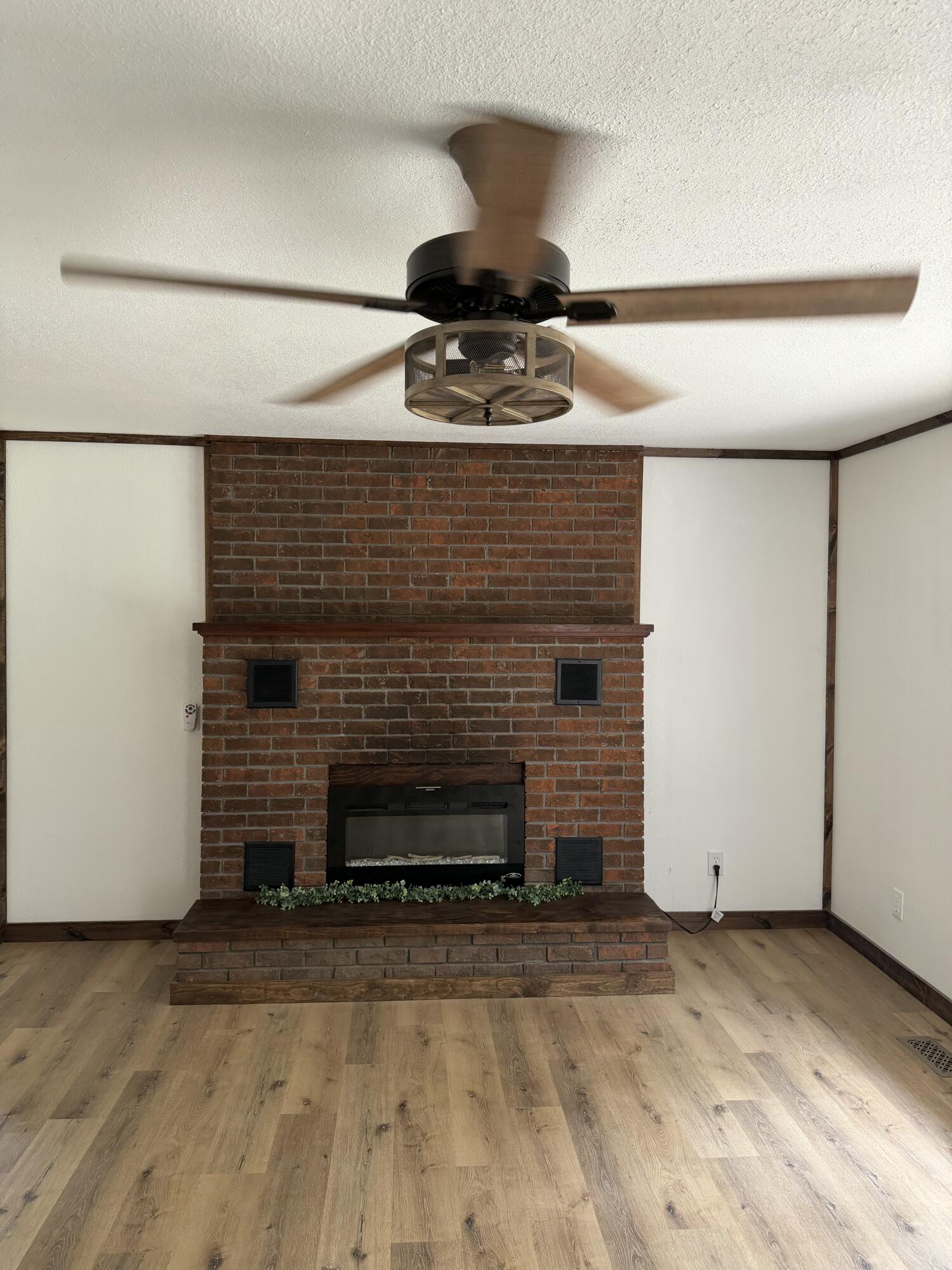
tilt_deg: -1.1
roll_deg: -0.8
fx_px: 880
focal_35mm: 24
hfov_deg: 56.8
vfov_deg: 71.6
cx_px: 476
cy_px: 635
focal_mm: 6.76
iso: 200
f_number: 1.78
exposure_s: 1/99
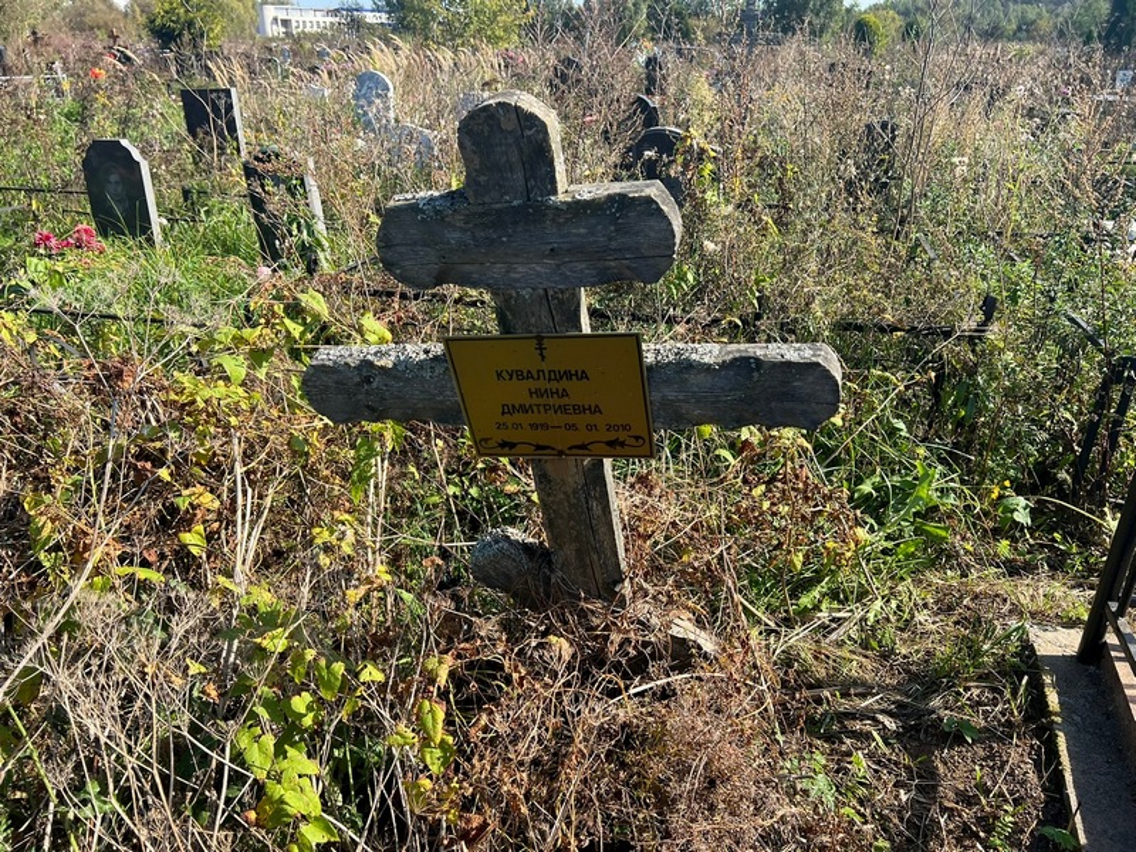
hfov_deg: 67.3
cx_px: 568
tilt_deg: -25.2
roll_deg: +0.6
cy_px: 426
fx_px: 853
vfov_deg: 53.1
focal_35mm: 26
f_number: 1.5
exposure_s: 1/1531
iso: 50
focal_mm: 5.7
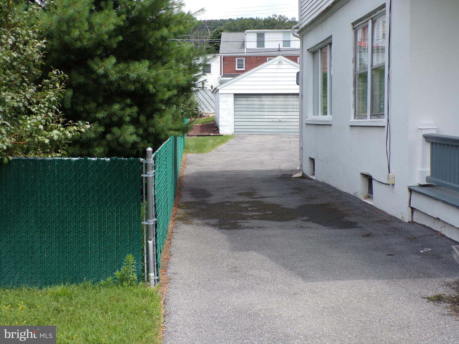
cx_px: 230
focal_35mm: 49
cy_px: 172
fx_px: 650
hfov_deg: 38.9
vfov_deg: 29.7
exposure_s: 1/280
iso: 80
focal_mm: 8.7
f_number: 5.1
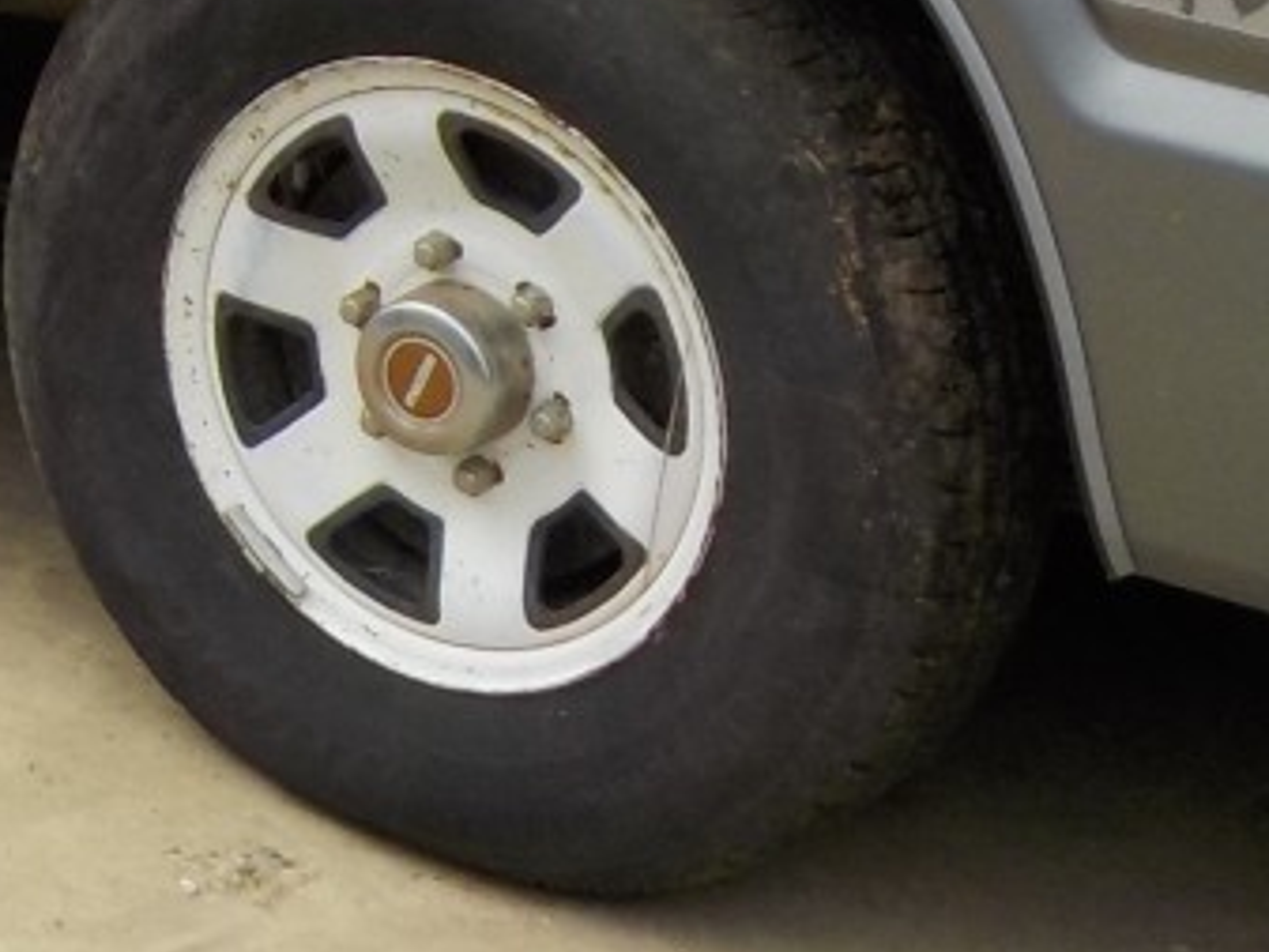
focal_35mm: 114
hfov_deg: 16.0
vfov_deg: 12.4
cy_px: -421
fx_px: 4181
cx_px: -561
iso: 125
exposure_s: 1/800
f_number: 3.3
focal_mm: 4.1
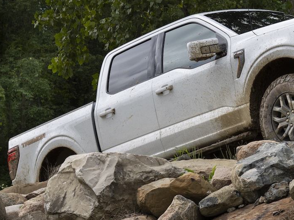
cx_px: 241
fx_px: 1282
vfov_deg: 9.8
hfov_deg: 13.0
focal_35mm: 151
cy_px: 125
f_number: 9
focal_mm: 79
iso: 800
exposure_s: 1/1600
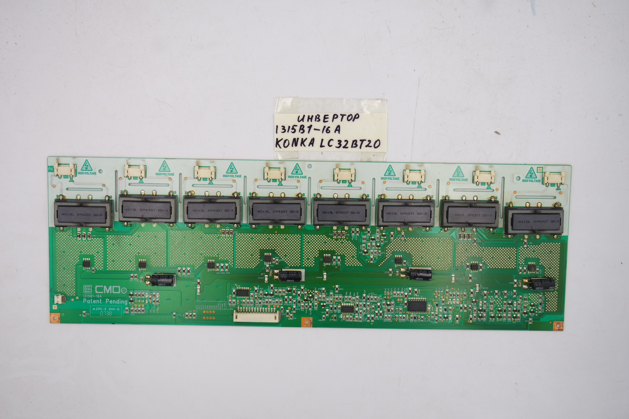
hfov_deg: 45.4
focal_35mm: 43
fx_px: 751
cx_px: 314
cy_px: 210
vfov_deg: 31.2
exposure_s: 1/100
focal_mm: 16
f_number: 5.6
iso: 160
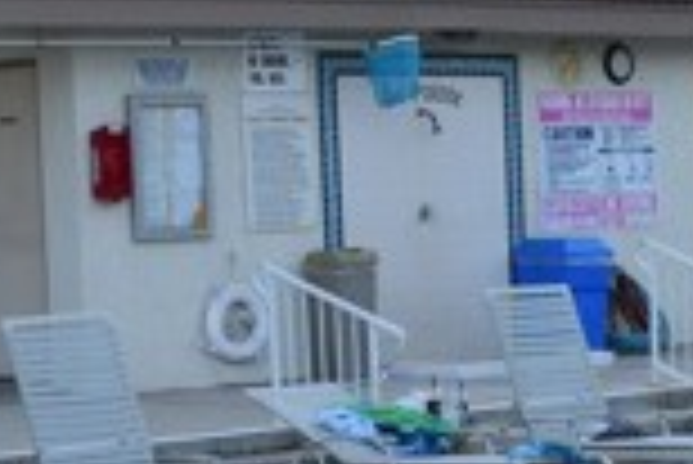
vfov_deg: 8.5
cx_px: 792
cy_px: 372
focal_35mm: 162
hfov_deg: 12.4
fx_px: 3121
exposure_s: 1/125
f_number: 9
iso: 400
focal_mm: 26
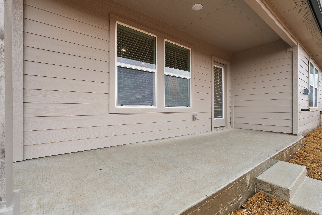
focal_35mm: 16
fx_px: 143
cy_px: 108
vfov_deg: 73.7
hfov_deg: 96.7
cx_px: 161
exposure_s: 1/25
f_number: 8
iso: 320
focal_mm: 16
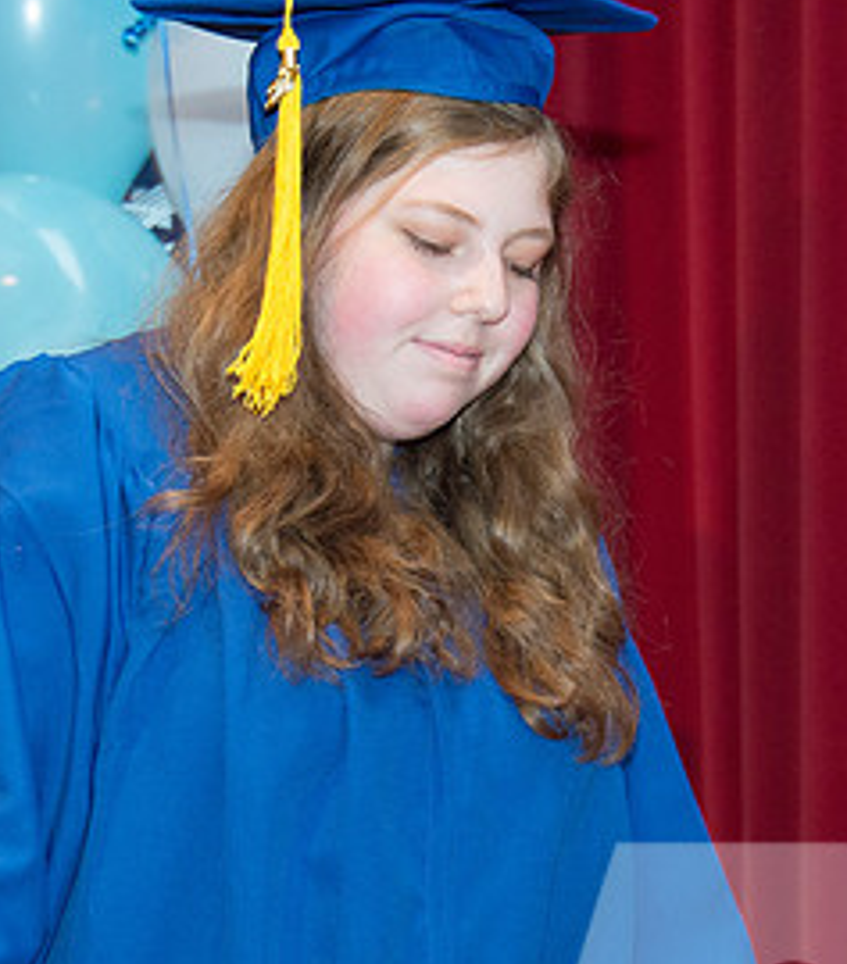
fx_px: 6706
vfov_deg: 8.2
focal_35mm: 226
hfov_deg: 7.2
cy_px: 744
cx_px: 490
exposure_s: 1/80
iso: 2000
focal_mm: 100
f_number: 5.3
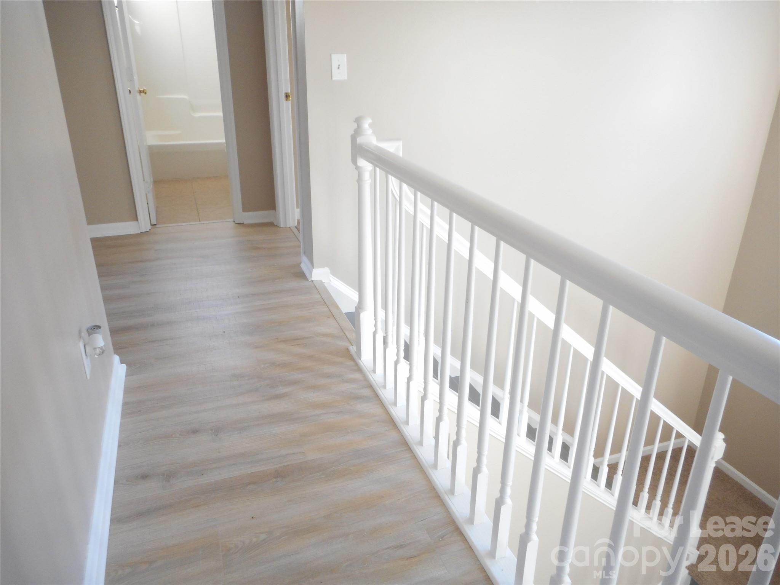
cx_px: 390
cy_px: 292
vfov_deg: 54.9
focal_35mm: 25
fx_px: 563
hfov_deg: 69.4
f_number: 3.7
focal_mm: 4.5
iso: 180
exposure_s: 1/30
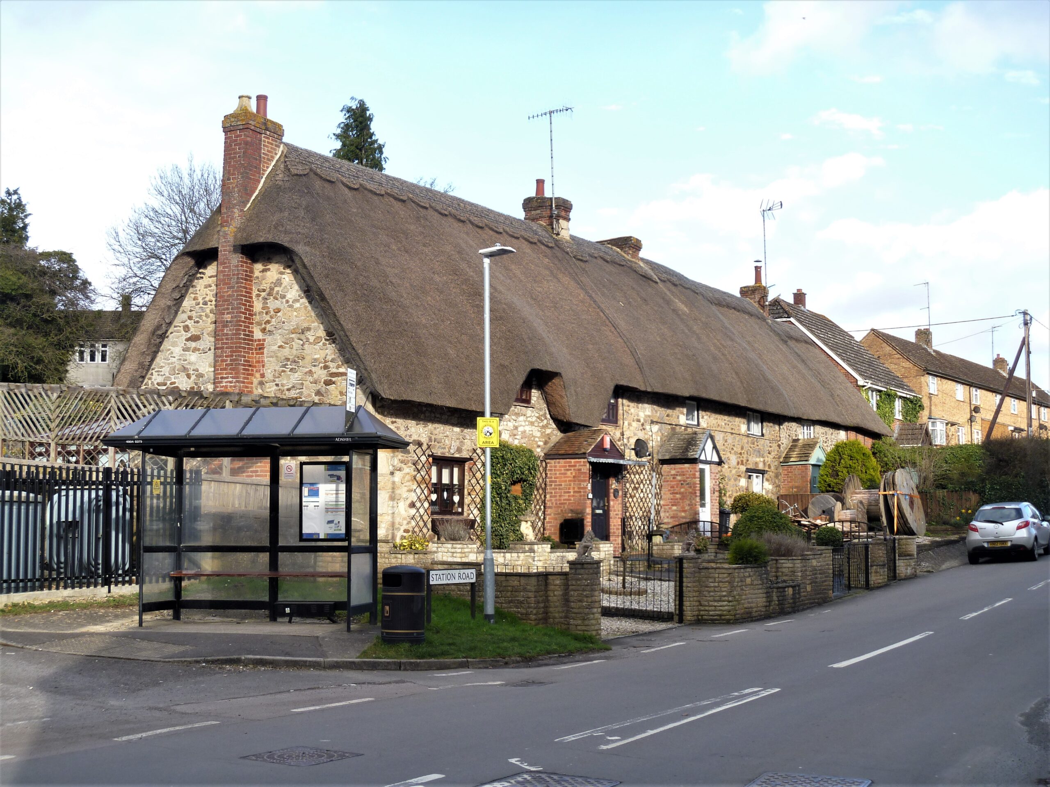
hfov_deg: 40.4
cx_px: 525
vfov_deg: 30.9
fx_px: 1426
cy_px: 394
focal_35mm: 47
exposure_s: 1/125
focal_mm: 8.3
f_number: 3.7
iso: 80
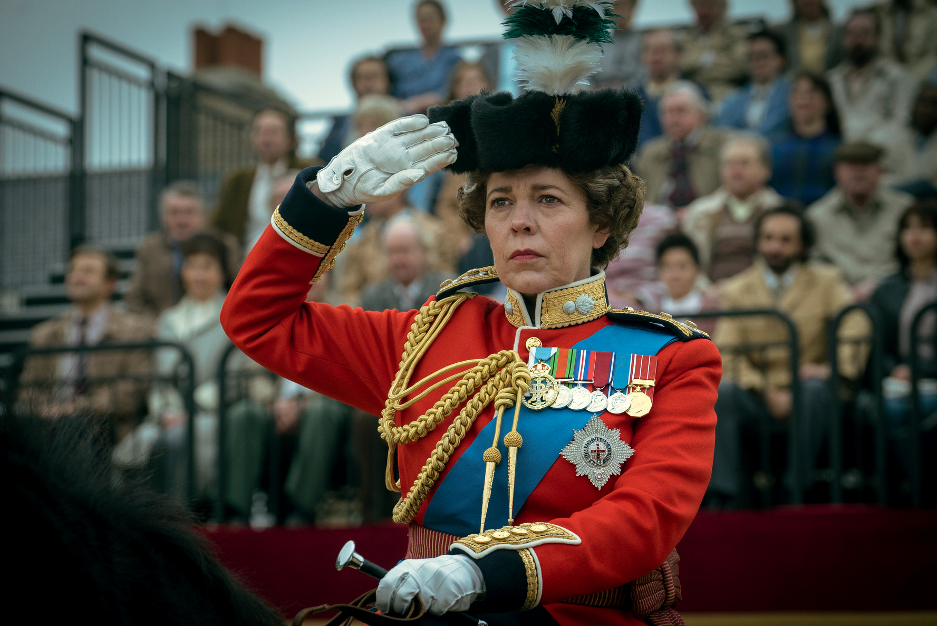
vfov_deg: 9.3
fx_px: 3854
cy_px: 328
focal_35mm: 148
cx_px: 467
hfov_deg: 13.9
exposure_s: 1/320
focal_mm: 137
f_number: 5.6
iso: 800
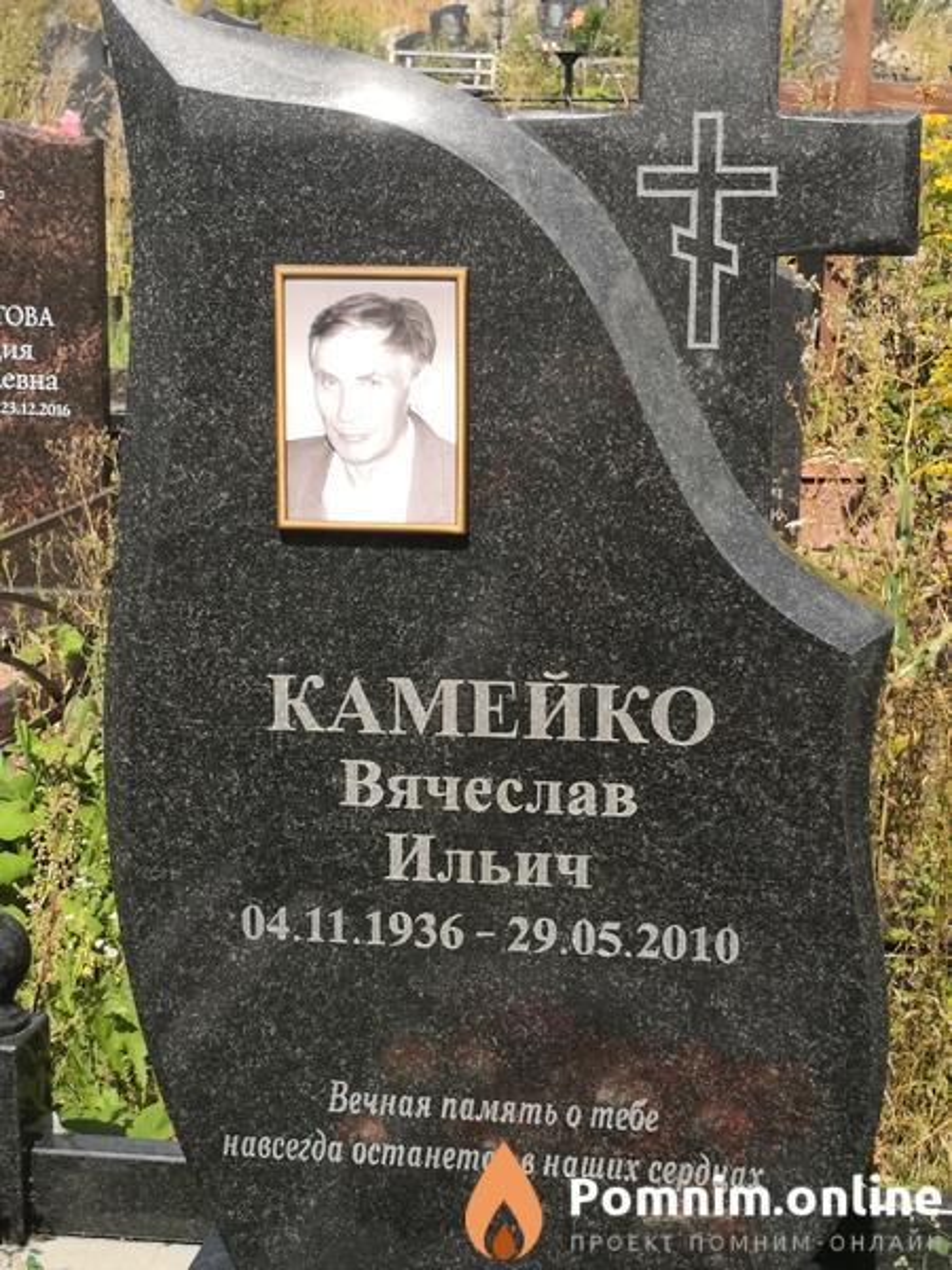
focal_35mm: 66
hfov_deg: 22.3
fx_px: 2420
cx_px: 476
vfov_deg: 29.4
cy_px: 635
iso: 50
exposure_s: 1/2137
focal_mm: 3.95
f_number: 1.6
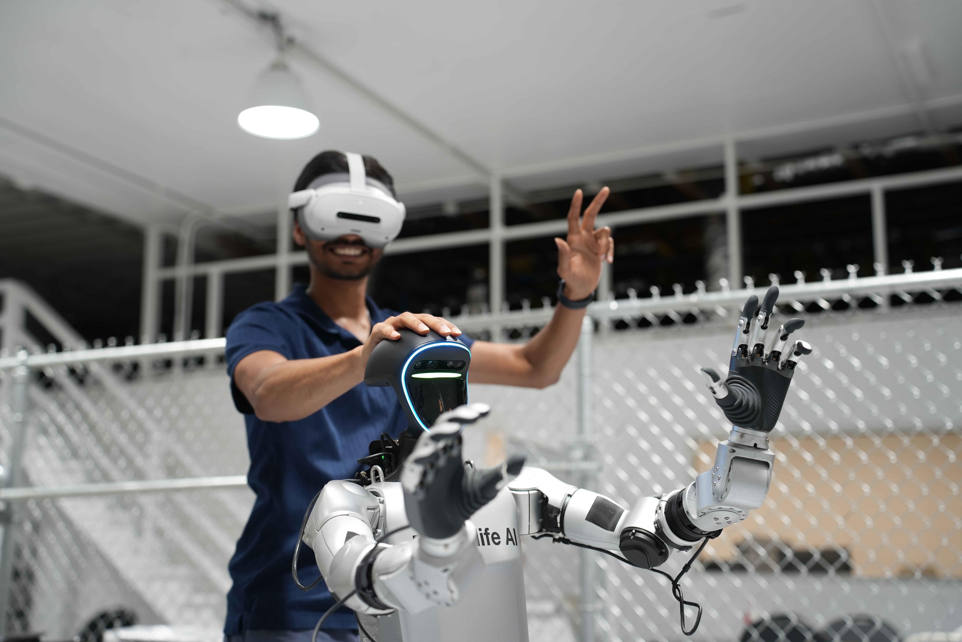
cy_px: 321
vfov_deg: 28.1
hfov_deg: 41.1
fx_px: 1283
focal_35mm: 48
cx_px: 481
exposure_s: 1/80
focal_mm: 48
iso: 250
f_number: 3.2
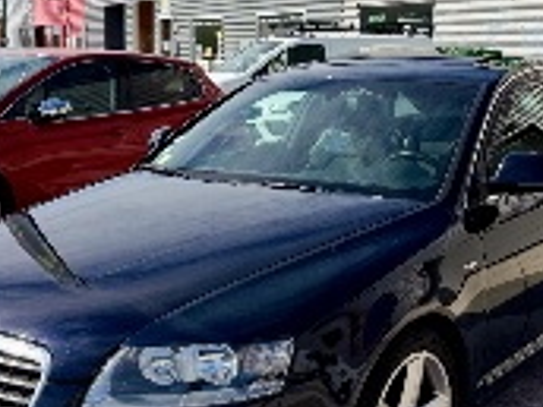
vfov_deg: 25.2
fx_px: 910
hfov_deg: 33.2
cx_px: 319
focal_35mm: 58
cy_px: 227
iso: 80
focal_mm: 6.76
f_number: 1.78
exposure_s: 1/9091
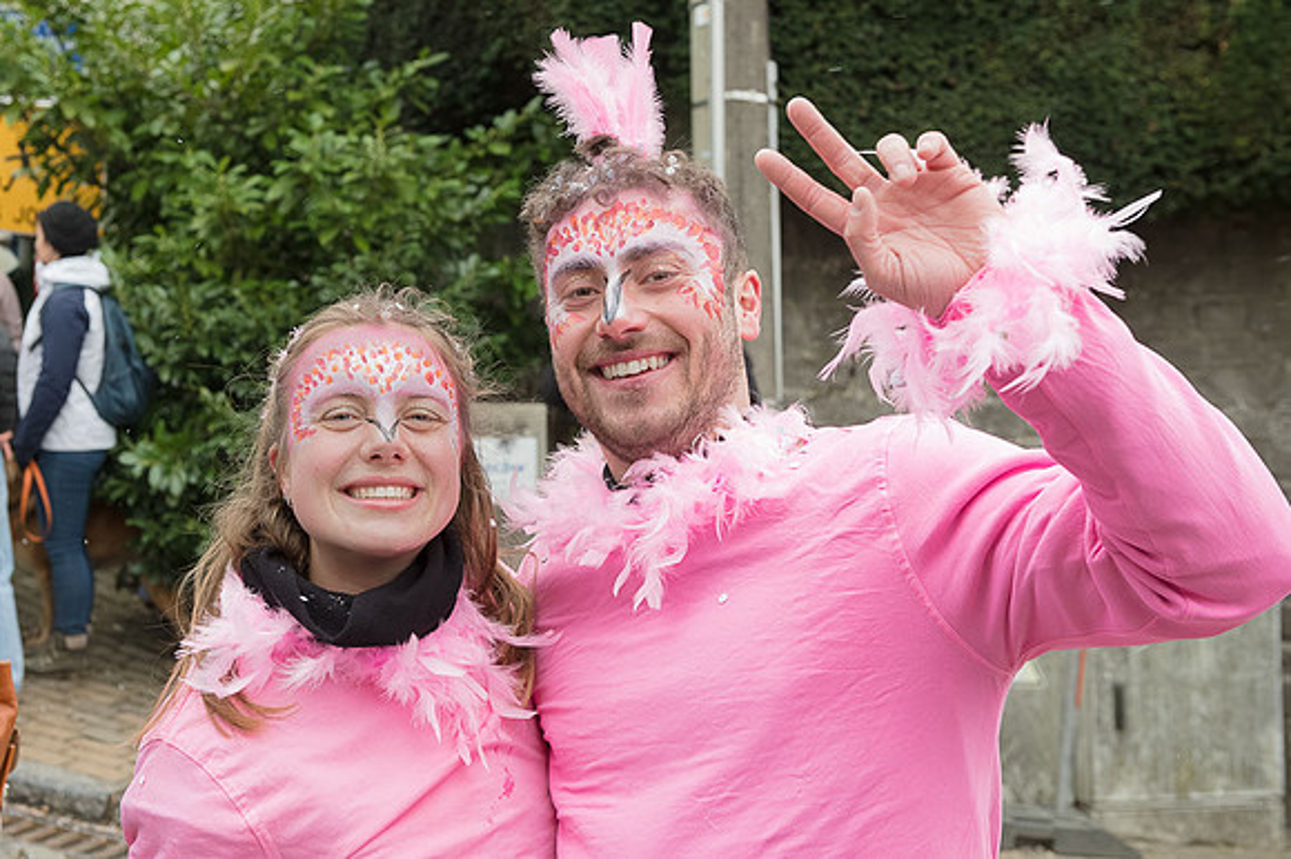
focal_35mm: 56
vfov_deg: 24.0
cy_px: 355
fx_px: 2020
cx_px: 533
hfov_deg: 35.4
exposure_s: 1/200
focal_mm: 48
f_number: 5.6
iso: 1600
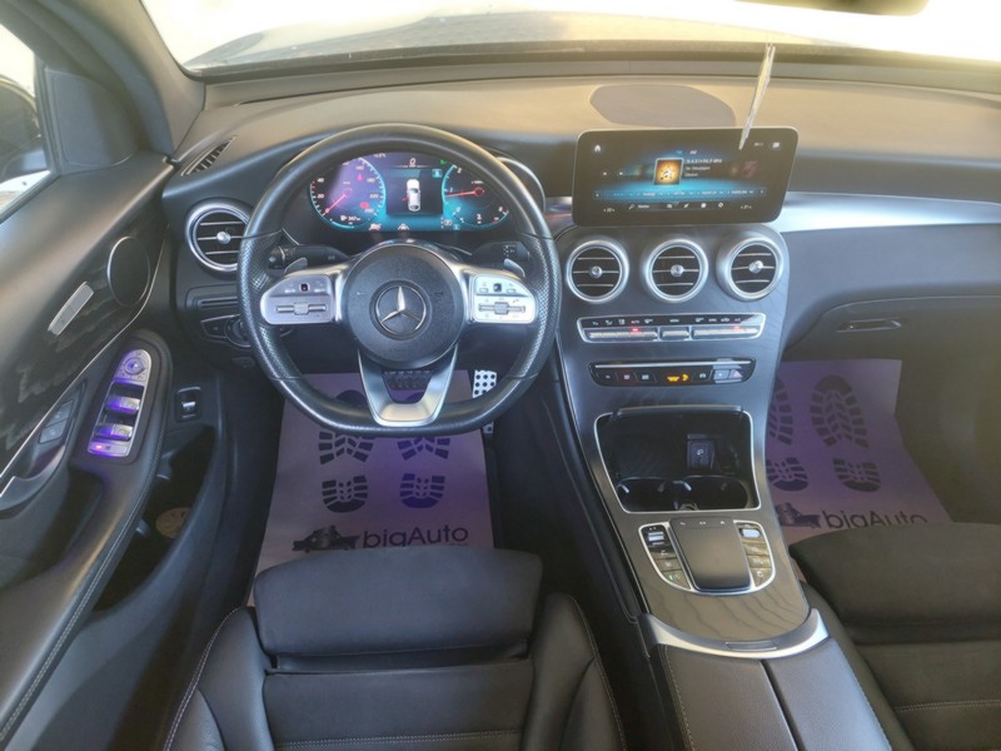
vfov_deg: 54.9
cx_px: 500
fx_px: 723
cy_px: 376
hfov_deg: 69.4
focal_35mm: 25
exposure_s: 1/50
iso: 400
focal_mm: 5.23
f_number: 1.8
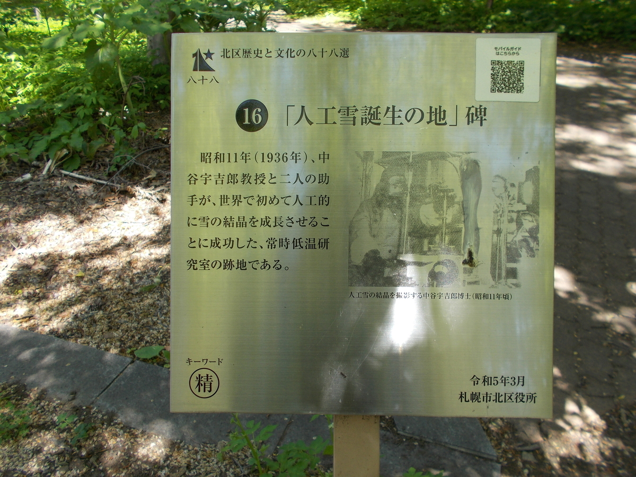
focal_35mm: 30
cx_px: 318
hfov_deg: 60.0
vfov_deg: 46.8
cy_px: 238
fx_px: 551
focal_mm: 5.3
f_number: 3.4
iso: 80
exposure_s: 1/125
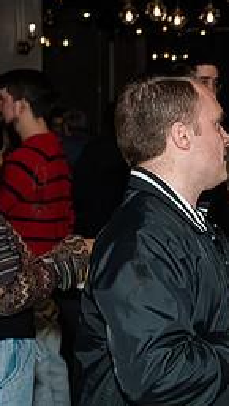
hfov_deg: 12.4
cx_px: 374
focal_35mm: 92
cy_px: 191
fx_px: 991
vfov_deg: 23.1
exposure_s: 1/400
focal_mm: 35
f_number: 5
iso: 8000
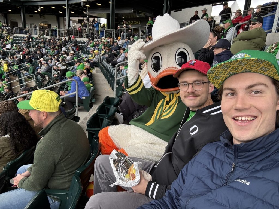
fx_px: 185
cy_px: 104
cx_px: 140
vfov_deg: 58.9
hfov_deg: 73.9
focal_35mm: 23
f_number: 1.9
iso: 25
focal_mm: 2.69
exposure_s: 1/433
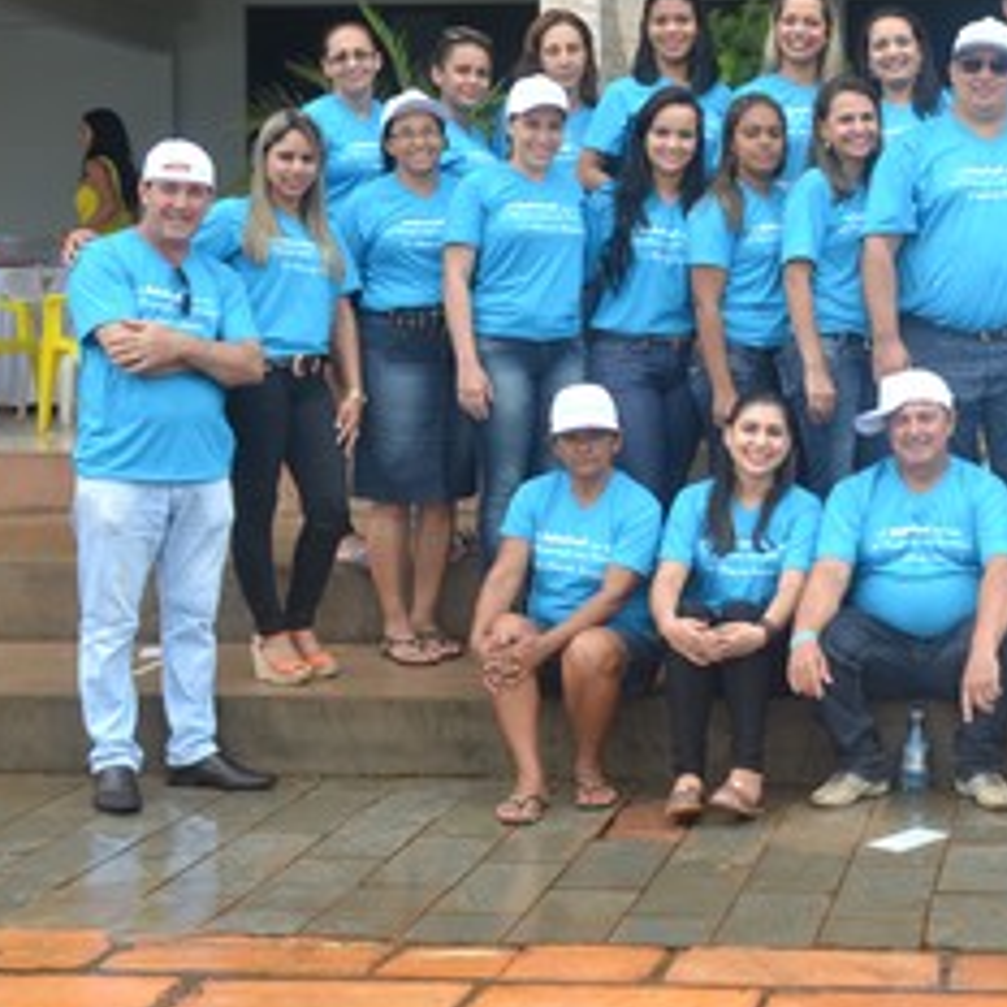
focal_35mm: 64
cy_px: 380
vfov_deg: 26.8
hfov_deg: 26.0
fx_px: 2106
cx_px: 912
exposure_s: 1/125
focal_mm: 26
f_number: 5.6
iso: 400
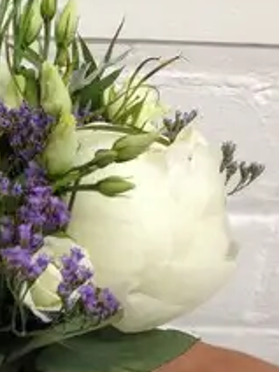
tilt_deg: -31.8
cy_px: 334
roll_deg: -3.5
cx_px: -5
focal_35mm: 92
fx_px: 989
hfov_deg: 15.7
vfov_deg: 20.9
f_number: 2.4
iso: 100
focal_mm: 4.28
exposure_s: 1/20
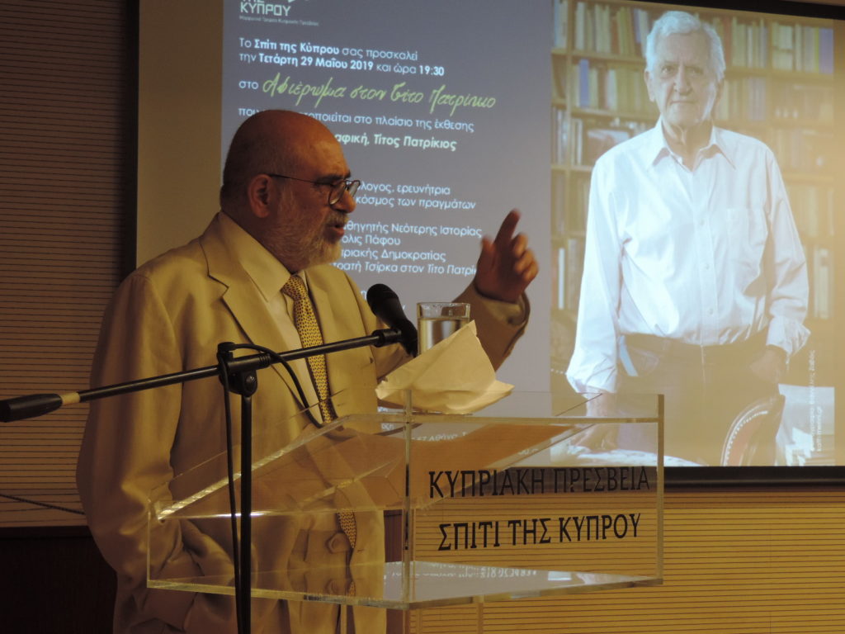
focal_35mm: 90
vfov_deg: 16.4
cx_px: 422
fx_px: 2197
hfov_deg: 21.8
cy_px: 317
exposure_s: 1/30
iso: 400
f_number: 4.1
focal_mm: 16
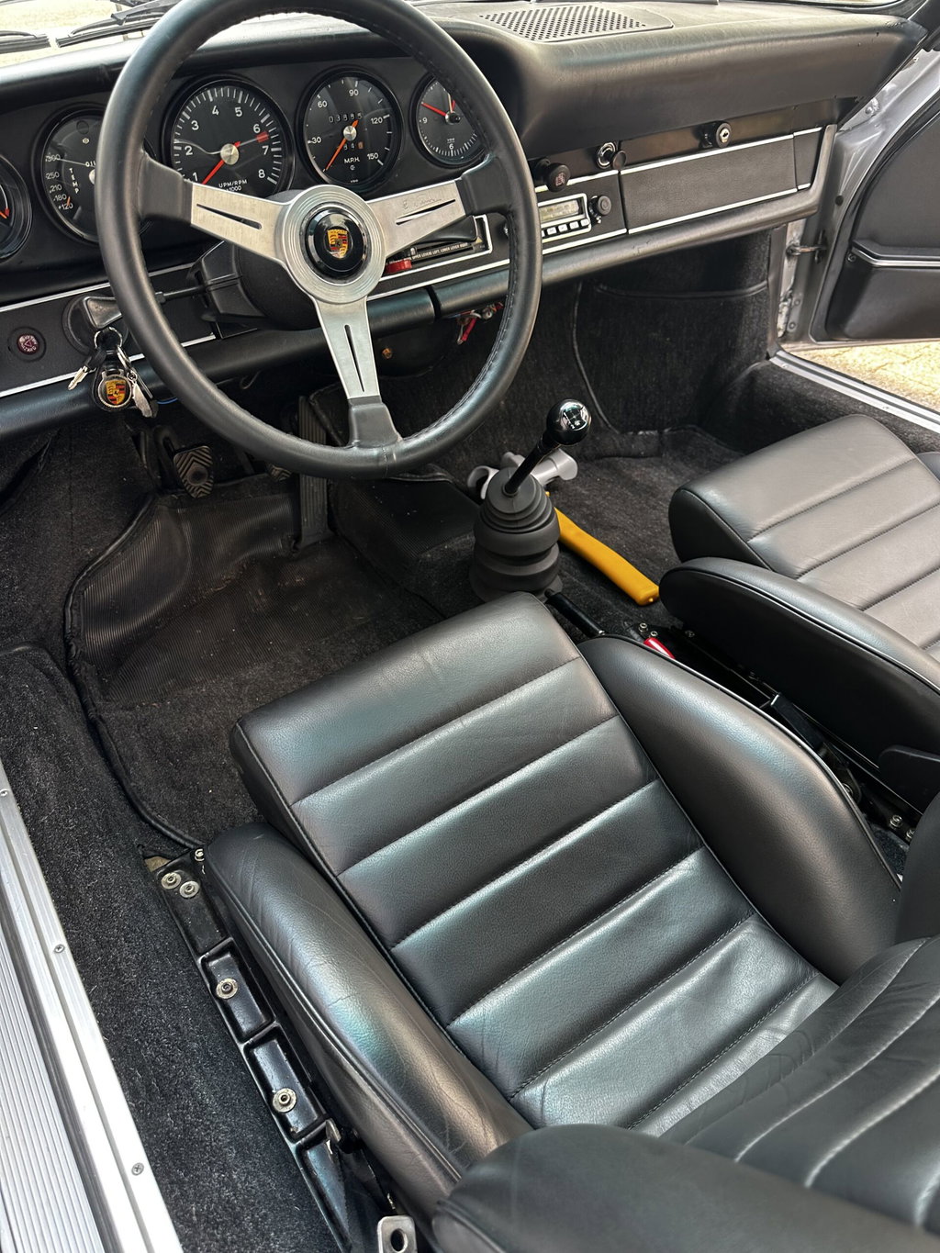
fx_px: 869
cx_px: 470
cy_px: 626
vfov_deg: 71.6
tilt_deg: -40.5
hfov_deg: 56.8
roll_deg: +1.6
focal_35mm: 24
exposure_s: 1/159
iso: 125
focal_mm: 6.86
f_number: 1.78
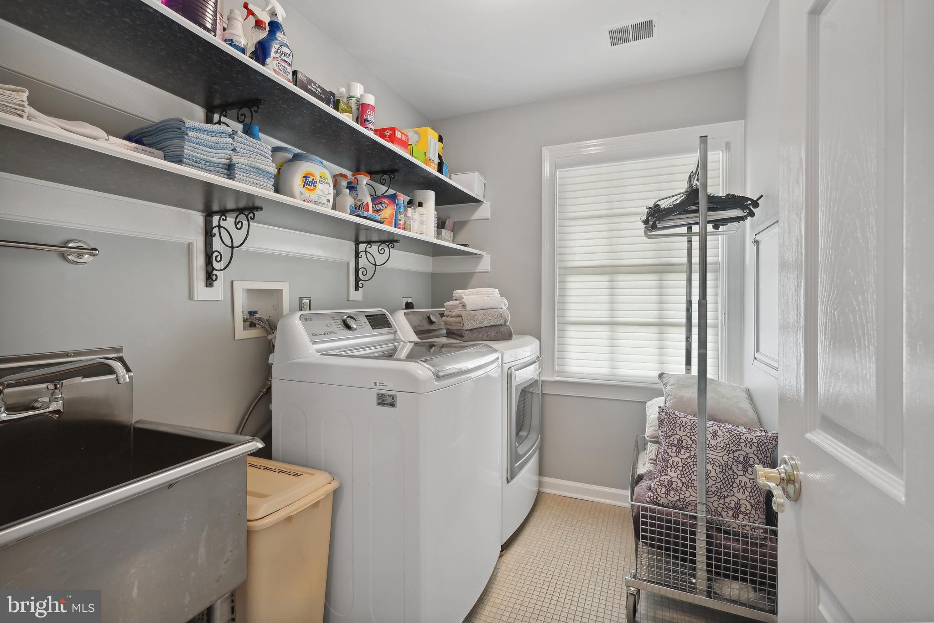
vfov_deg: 72.0
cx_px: 467
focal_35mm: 16
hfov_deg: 95.0
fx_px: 428
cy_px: 312
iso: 200
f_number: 8
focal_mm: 16.5
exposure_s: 1/25
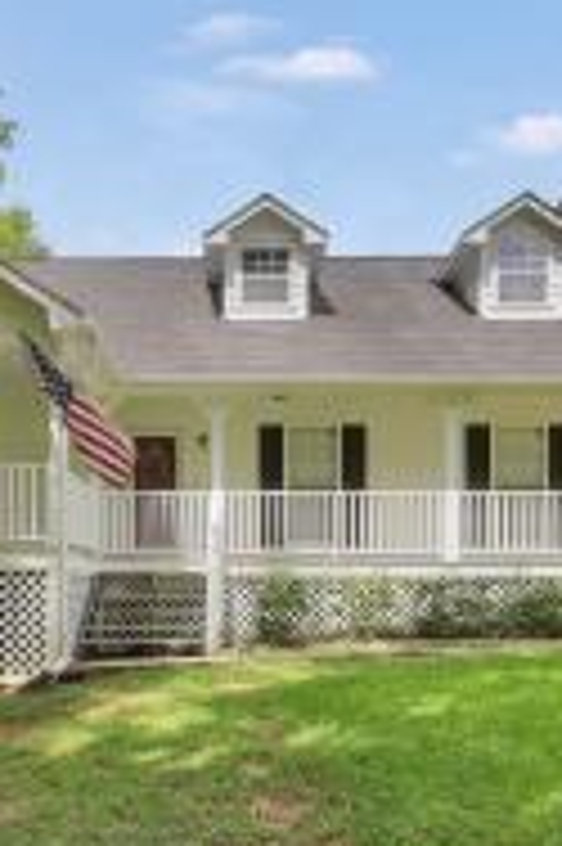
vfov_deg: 52.1
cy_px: 567
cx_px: 216
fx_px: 844
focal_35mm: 36
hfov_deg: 36.6
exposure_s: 1/200
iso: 100
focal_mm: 10
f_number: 8
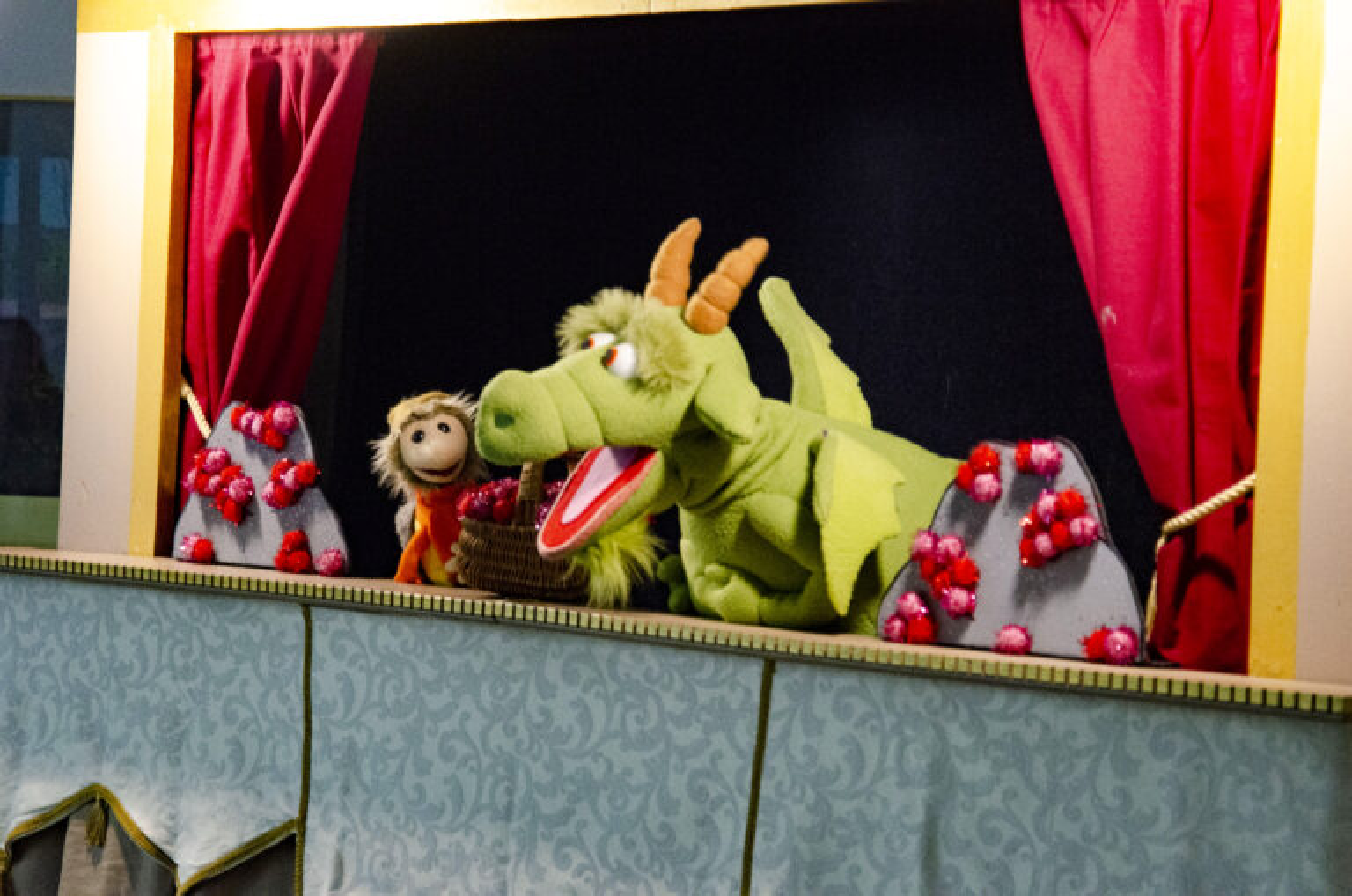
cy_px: 448
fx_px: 4779
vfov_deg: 10.7
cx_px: 676
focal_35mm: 128
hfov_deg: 16.1
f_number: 4.5
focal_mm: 85
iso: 1250
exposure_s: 1/80
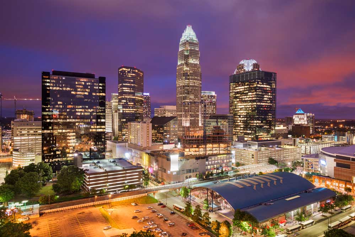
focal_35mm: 24
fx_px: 237
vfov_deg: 53.2
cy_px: 118
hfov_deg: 73.7
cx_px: 178
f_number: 8
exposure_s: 30
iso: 100
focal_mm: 24
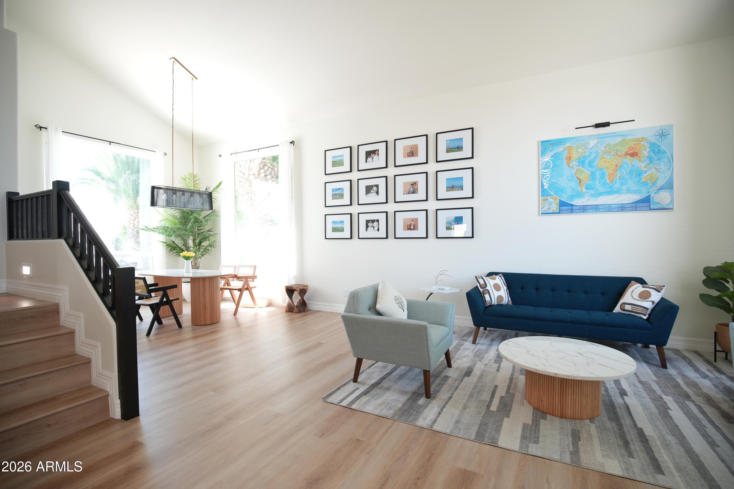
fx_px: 326
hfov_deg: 96.7
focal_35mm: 16
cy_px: 244
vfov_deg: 73.7
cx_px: 367
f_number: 4
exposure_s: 1/25
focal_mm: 16
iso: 125
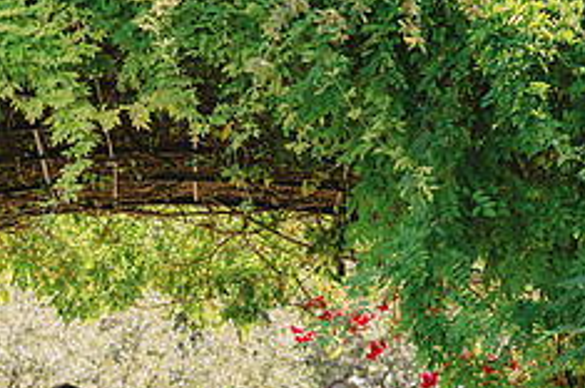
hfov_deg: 5.6
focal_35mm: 371
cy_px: 449
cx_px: 119
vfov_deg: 3.7
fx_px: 6020
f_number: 4.5
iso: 400
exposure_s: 1/400
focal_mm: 100
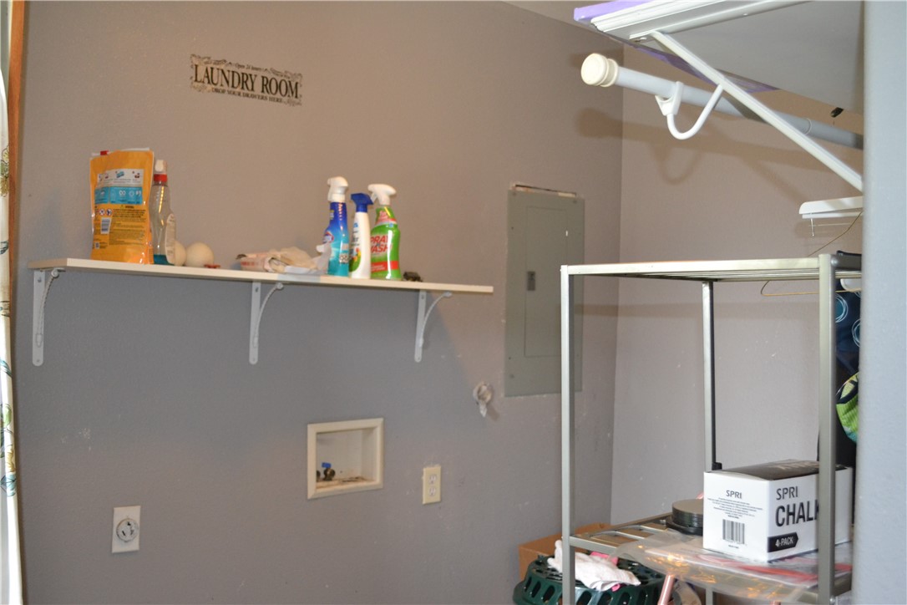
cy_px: 302
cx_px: 454
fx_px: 907
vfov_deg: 36.9
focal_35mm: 36
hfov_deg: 53.1
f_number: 4
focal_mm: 24
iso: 1800
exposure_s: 1/60
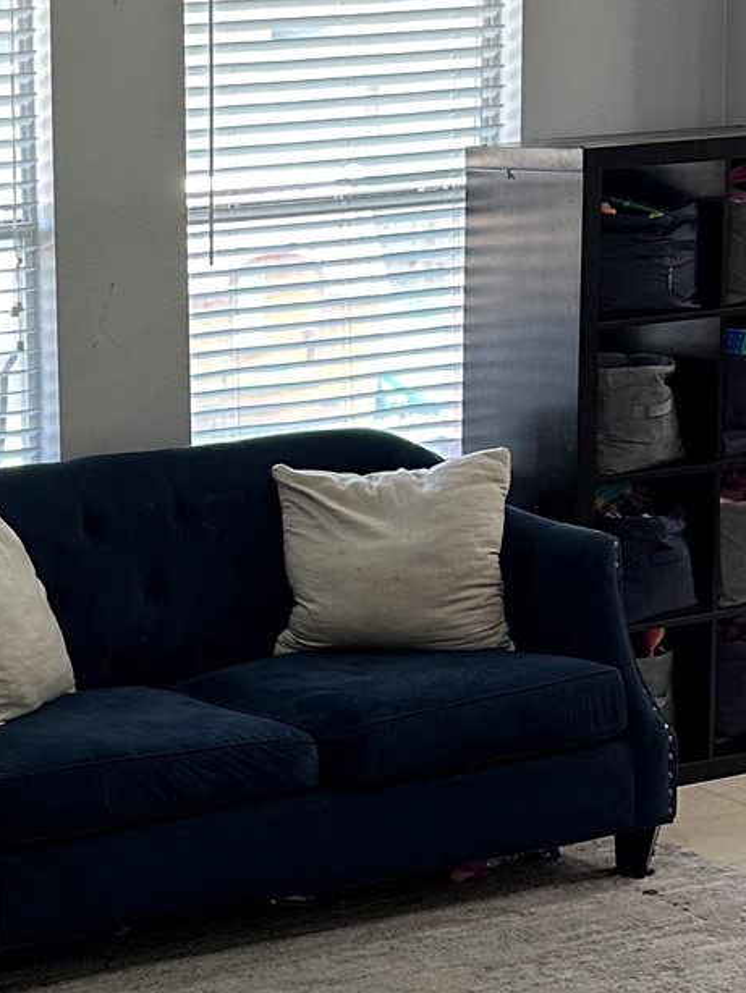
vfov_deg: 24.4
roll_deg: +2.5
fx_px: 2297
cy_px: 464
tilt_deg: -8.8
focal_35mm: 80
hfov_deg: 17.3
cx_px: -238
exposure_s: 1/60
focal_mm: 6.86
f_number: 1.78
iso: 160
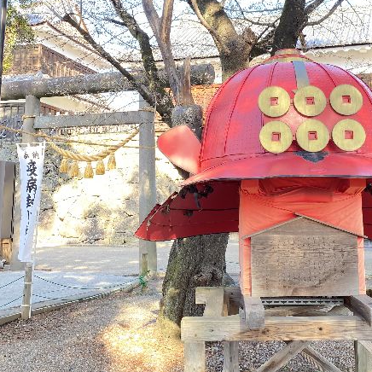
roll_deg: -1.3
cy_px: 140
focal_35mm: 43
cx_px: 231
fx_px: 523
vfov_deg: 38.9
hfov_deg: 38.9
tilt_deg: +7.3
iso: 50
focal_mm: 4.25
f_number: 1.8
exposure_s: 1/122
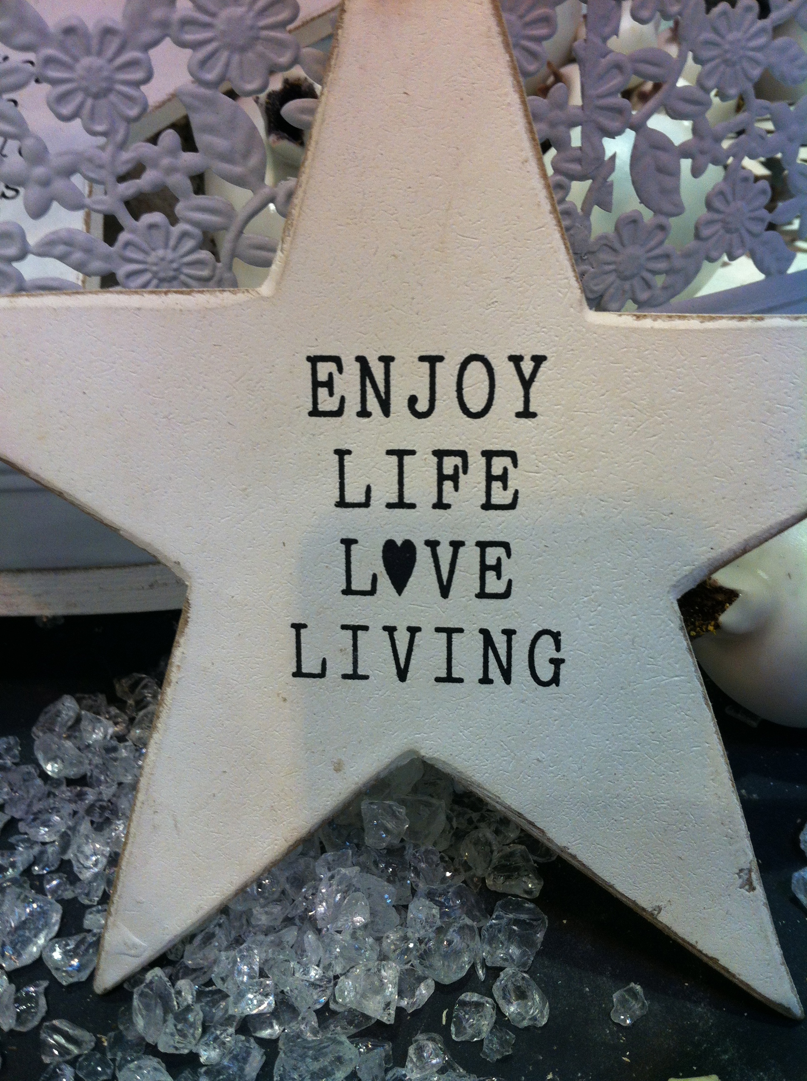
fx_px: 1091
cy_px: 540
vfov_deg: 52.7
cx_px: 404
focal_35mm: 35
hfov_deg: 40.6
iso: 80
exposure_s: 1/25
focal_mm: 3.85
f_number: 2.8
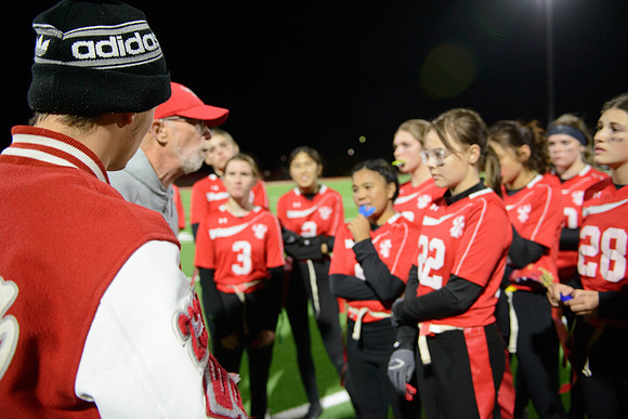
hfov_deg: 58.7
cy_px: 210
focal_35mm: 32
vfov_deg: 41.1
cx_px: 314
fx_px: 558
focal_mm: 32
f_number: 2.8
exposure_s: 1/320
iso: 3200
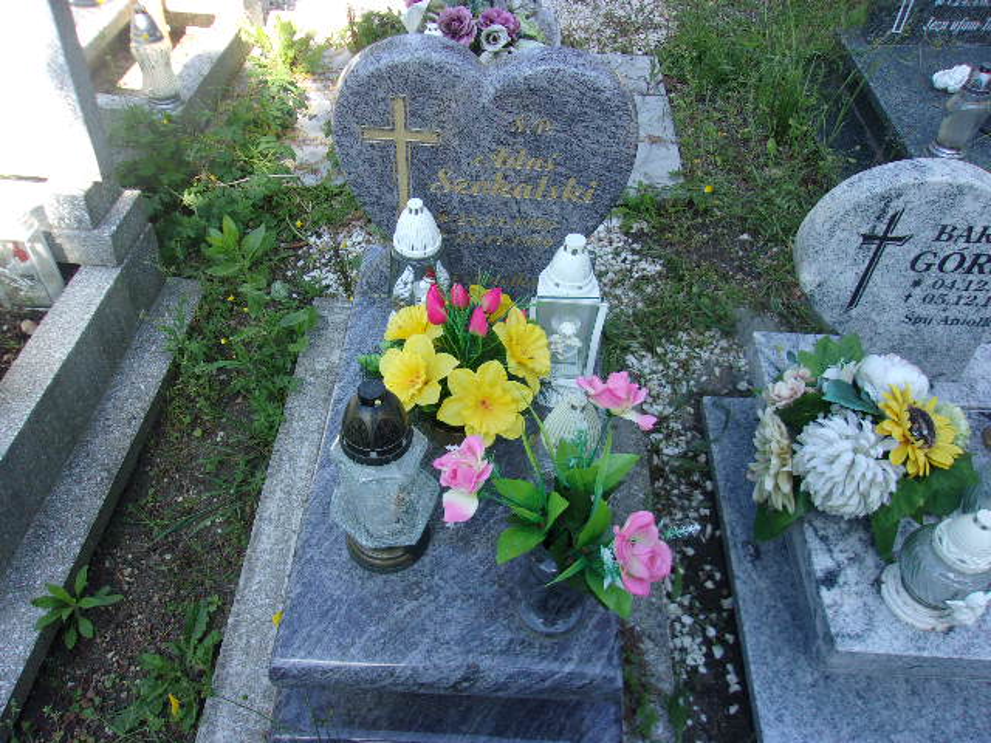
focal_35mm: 27
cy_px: 372
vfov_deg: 51.4
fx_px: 773
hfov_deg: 65.3
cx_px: 496
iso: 80
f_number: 3
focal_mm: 4.9
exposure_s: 1/210
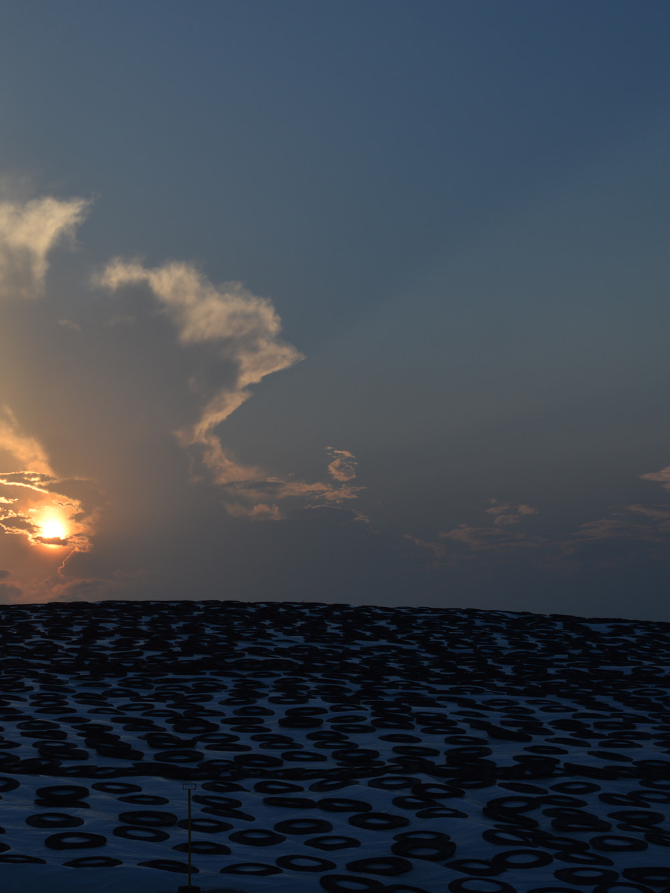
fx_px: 1884
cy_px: 445
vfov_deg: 26.7
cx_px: 82
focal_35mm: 73
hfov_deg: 19.8
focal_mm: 50
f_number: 9
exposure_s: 1/640
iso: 160
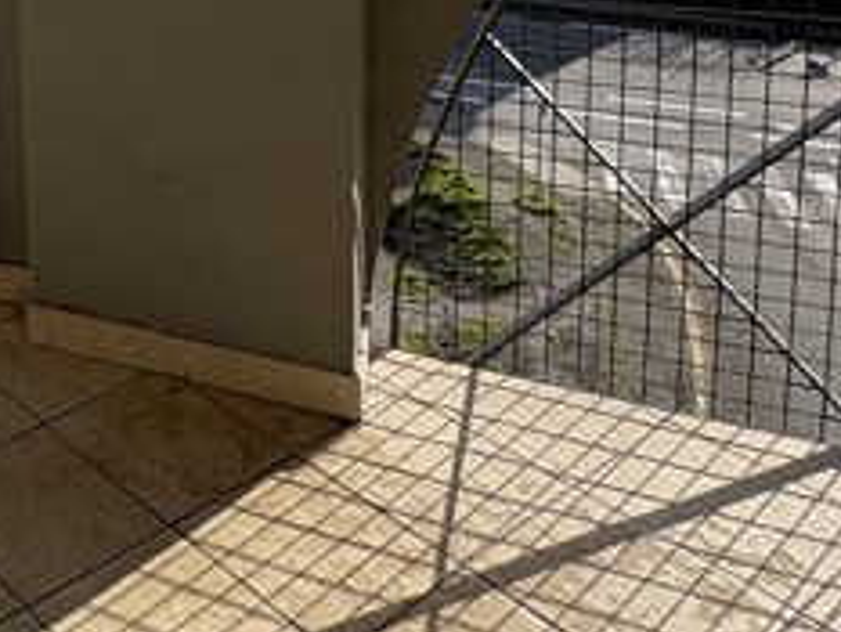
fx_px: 1167
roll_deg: +4.0
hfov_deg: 32.2
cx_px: -191
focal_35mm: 48
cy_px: -163
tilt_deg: -8.5
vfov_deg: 26.3
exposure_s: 1/1178
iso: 50
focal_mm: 2.22
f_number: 2.2
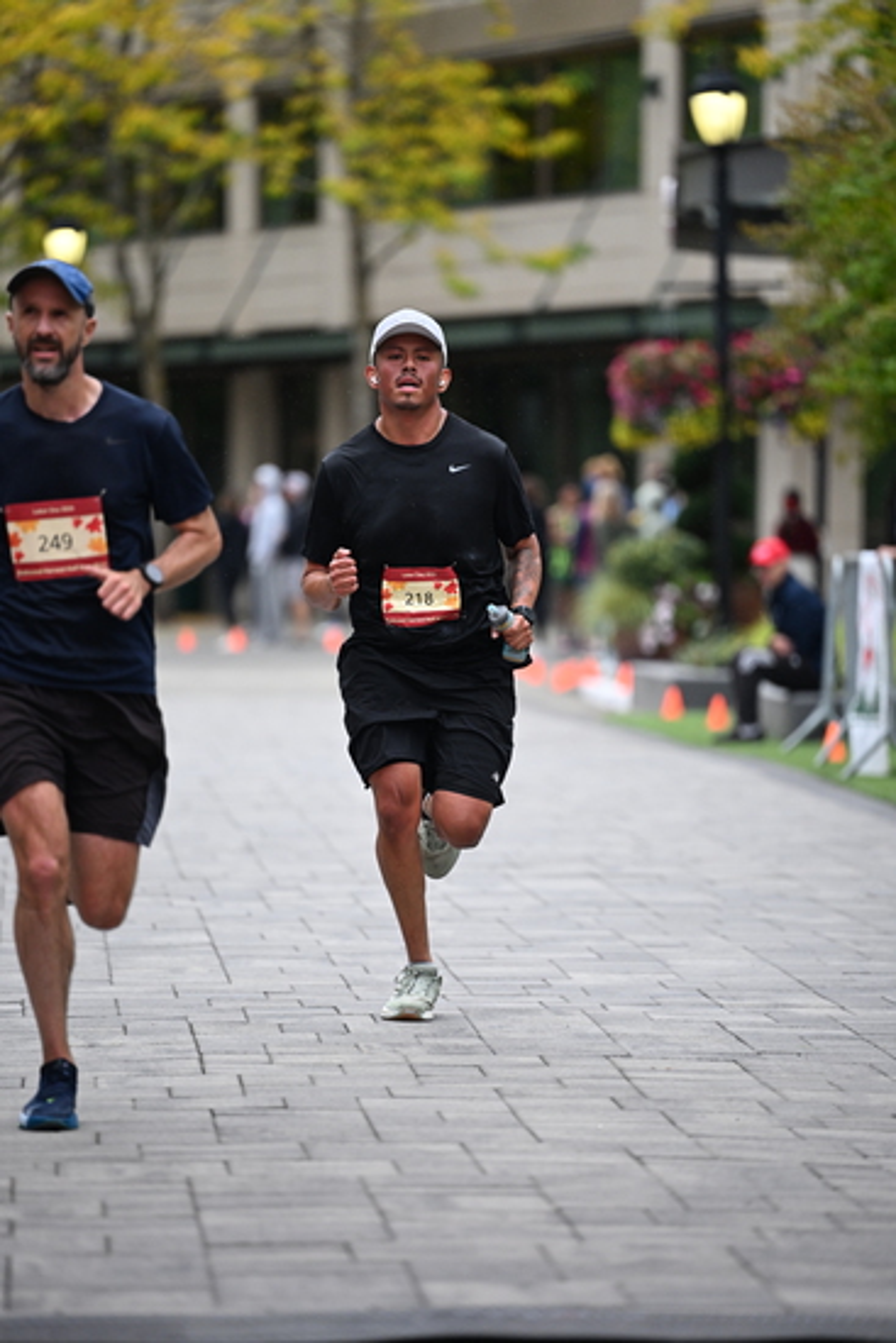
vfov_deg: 11.1
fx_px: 6902
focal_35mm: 185
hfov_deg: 7.4
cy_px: 672
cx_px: 448
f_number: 2.8
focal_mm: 185
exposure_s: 1/2500
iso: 1250
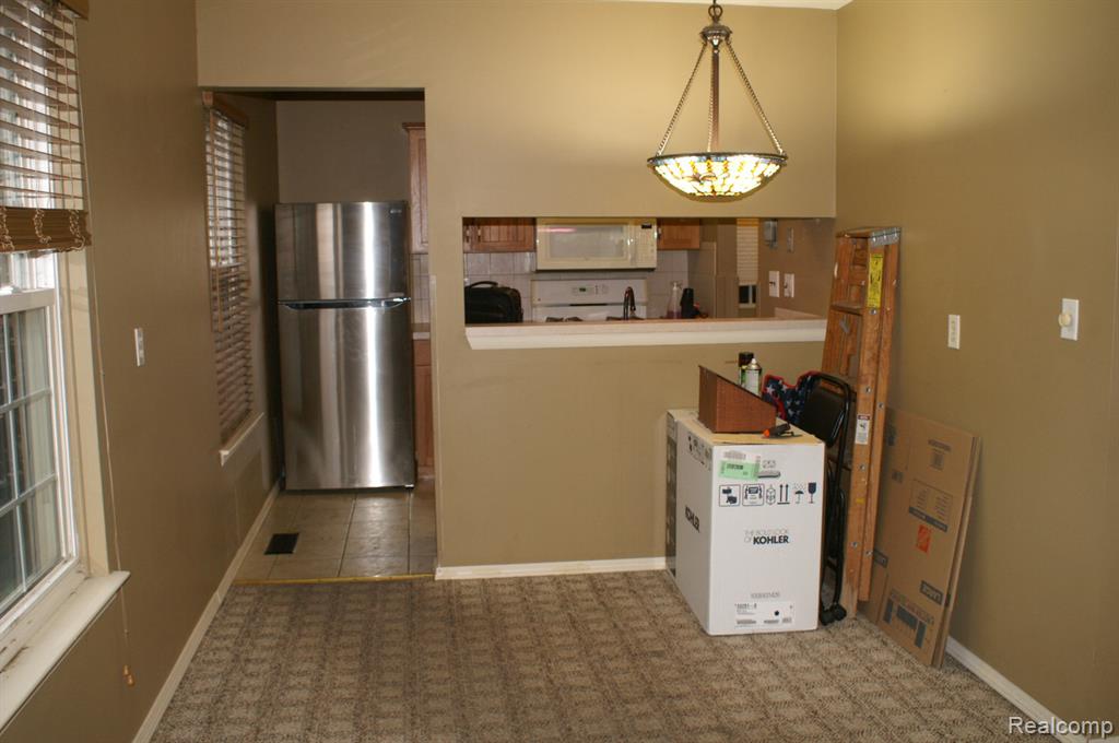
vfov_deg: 39.9
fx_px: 1024
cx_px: 560
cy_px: 372
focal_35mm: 33
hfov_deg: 57.3
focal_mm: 22
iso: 400
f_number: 4
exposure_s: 1/60
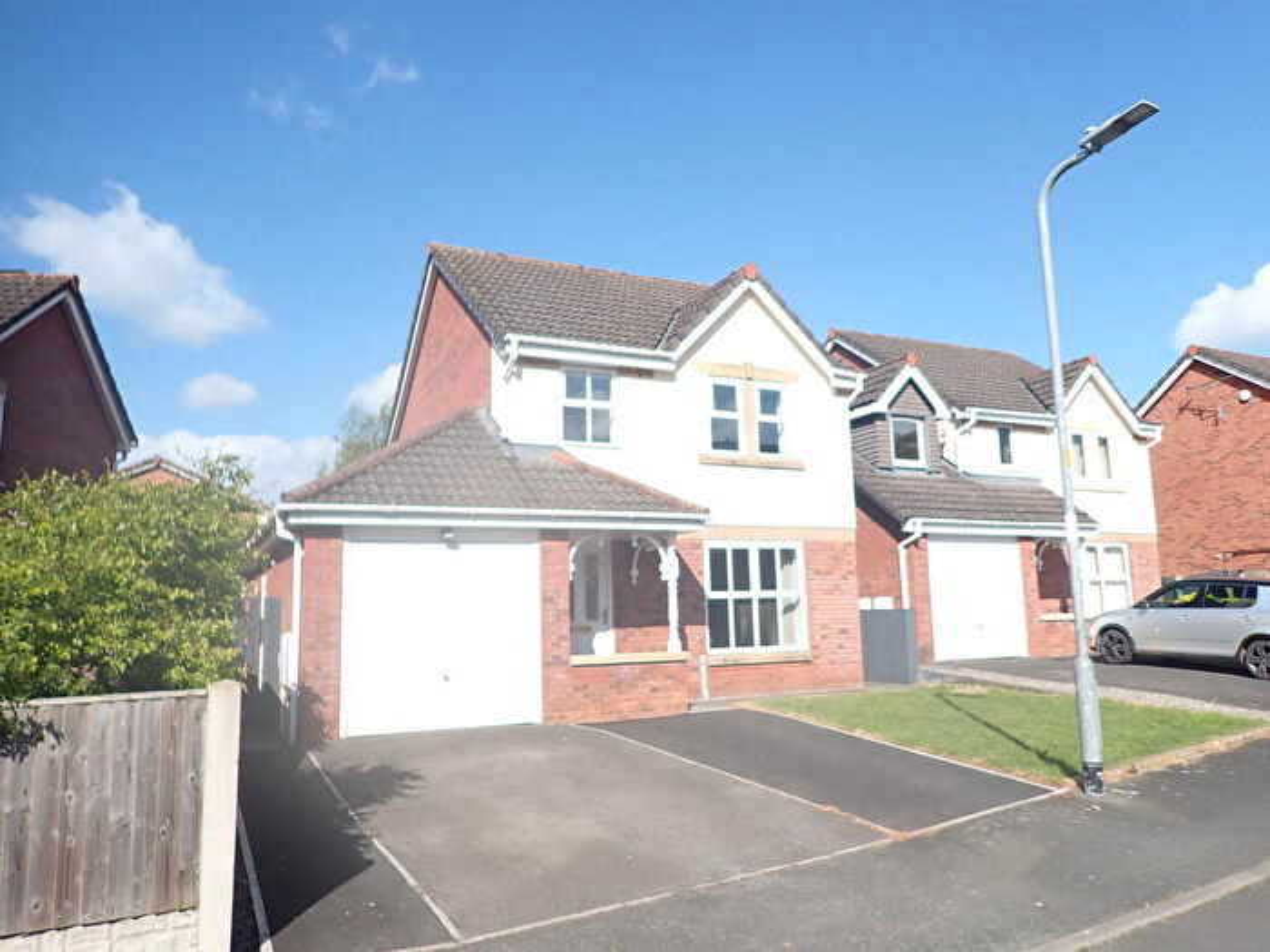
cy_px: 476
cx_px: 635
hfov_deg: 69.4
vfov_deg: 54.9
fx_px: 917
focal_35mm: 25
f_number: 2
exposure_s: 1/2000
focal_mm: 4.5
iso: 100
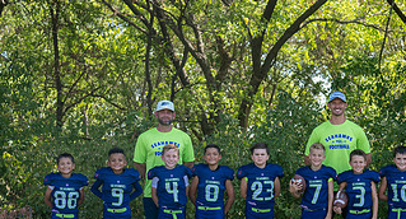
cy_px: 185
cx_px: 341
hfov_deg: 15.6
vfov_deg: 8.5
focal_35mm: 138
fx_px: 1471
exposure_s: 1/250
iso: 125
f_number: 4.5
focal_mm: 70
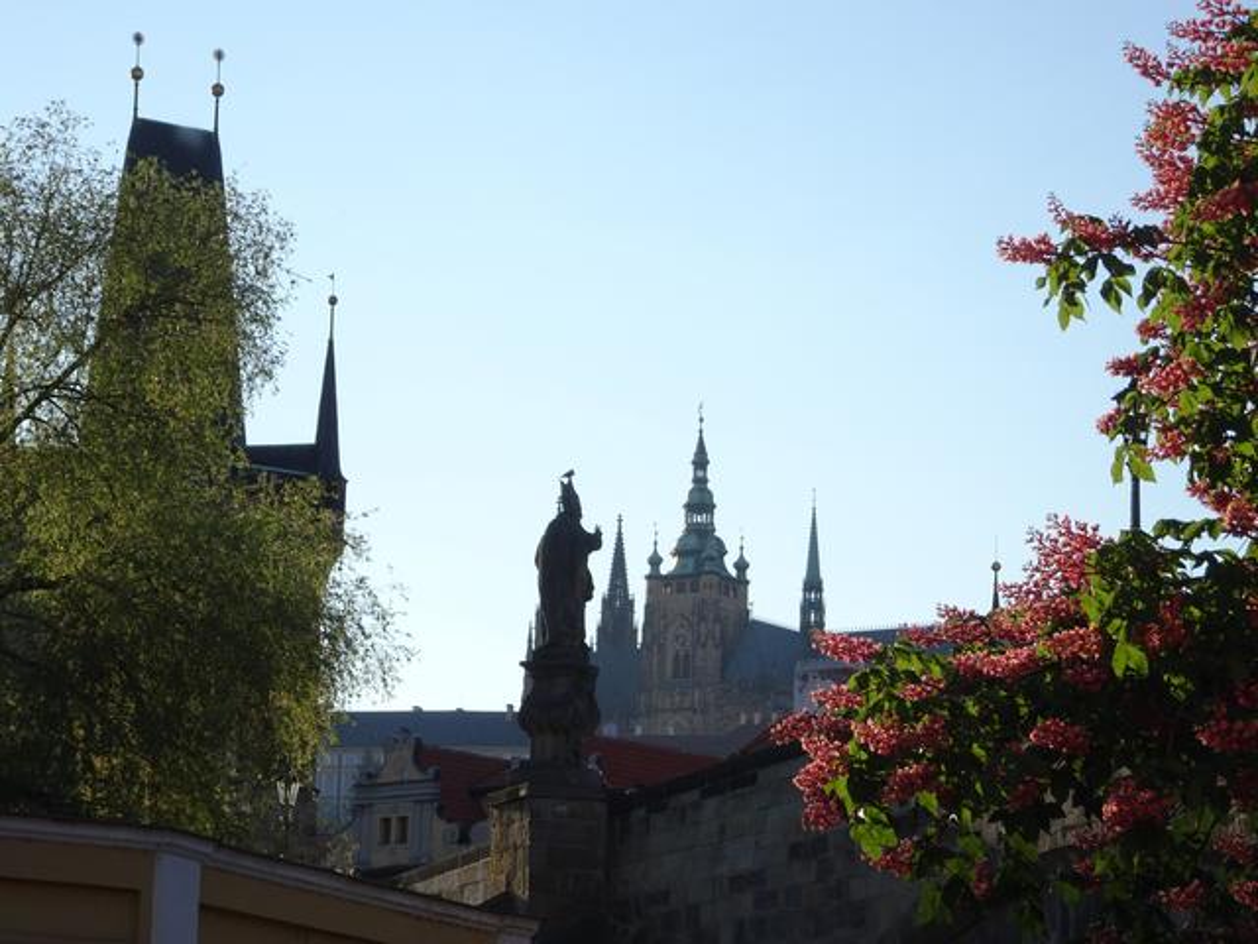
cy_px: 472
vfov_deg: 13.7
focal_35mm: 108
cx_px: 629
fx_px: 3925
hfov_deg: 18.2
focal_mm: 18.53
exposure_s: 1/400
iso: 80
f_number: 5
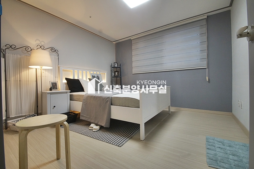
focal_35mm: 15
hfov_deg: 100.4
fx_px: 106
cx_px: 127
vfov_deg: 77.2
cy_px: 84
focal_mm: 10
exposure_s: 1/25
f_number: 9
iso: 800
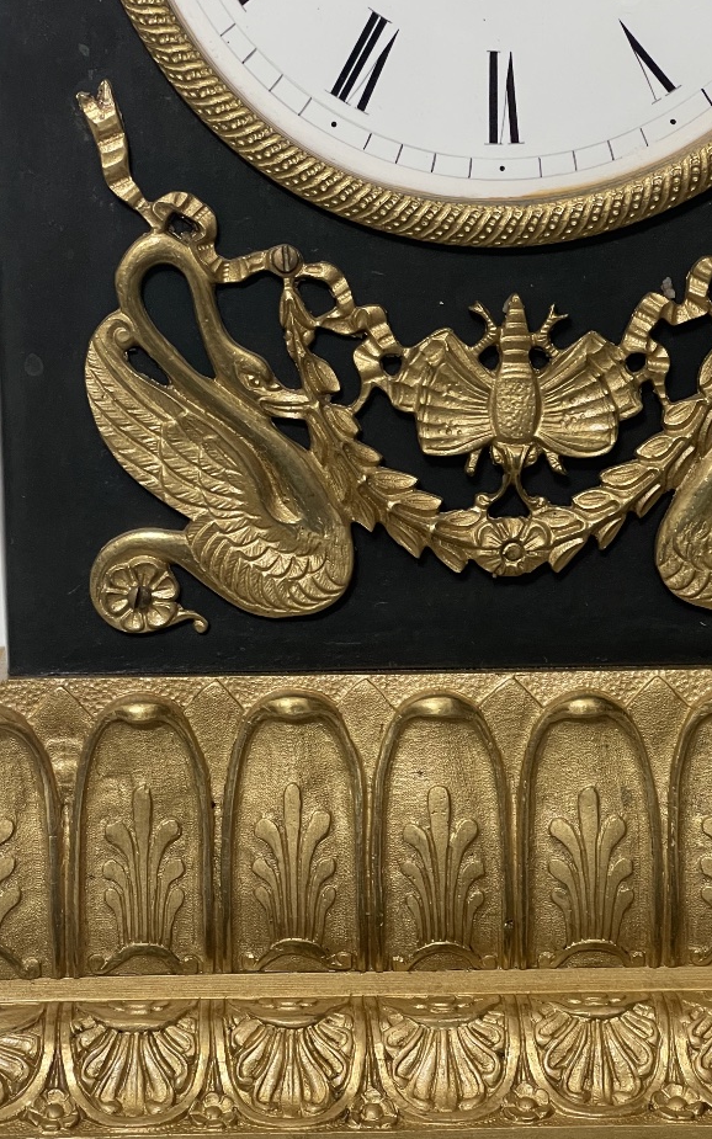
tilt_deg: -10.6
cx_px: 367
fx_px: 2733
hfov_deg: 14.8
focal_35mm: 88
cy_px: 665
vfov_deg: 23.5
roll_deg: +1.5
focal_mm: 7.5
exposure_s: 1/99
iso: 200
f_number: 2.2
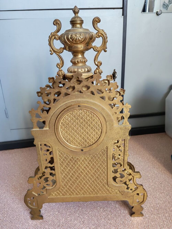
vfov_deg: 65.3
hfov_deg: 51.4
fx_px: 179
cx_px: 86
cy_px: 114
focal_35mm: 27
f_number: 1.9
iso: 1600
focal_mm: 6.12
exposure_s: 1/50
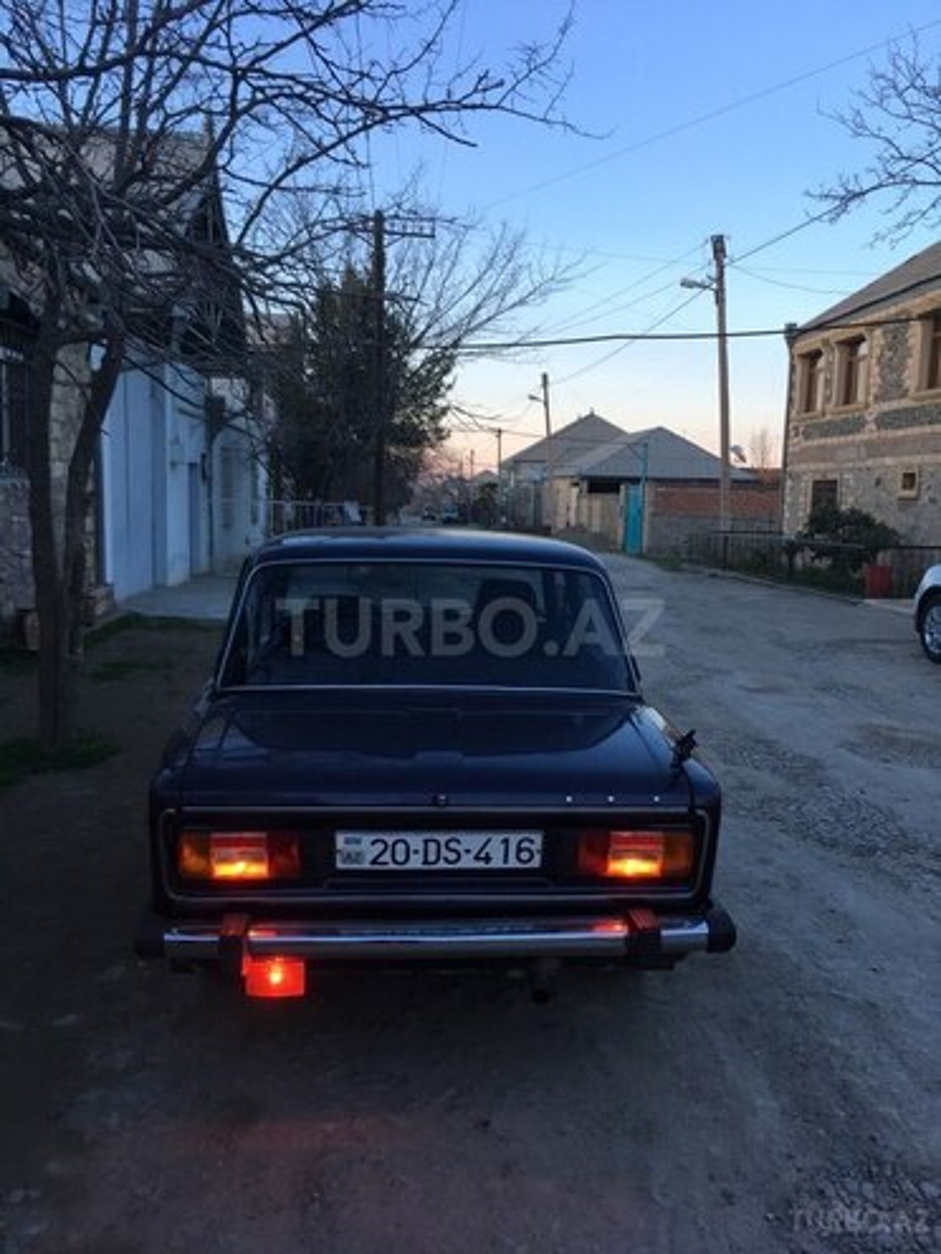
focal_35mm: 29
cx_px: 470
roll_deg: -1.0
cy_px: 627
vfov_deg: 61.7
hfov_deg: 48.2
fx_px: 1051
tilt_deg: -8.4
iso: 25
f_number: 2.2
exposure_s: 1/50
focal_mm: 4.15
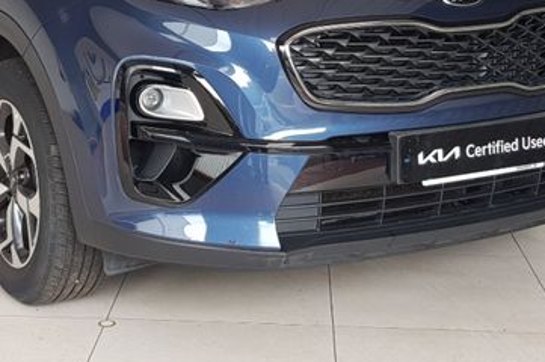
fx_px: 681
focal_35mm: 45
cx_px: 211
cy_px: 48
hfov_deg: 43.4
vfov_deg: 28.8
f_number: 1.7
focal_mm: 4.2
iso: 40
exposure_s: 1/77
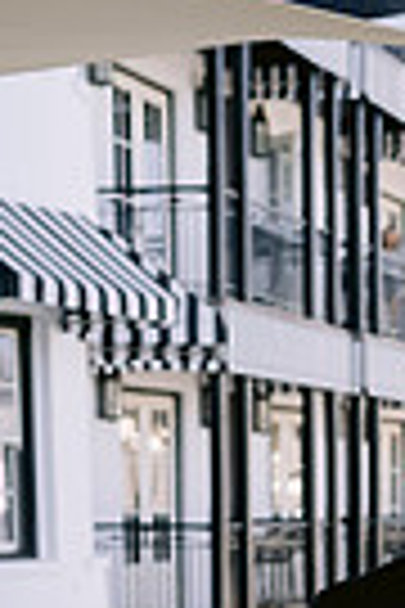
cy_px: 743
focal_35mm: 117
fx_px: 1974
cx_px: 490
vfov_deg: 16.7
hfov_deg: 11.5
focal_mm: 35
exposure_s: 1/800
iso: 200
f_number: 2.8
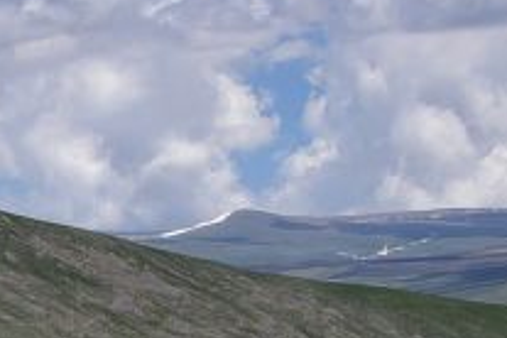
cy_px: 787
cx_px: -431
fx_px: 4422
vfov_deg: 4.3
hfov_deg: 6.4
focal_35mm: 314
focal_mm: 50
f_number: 18
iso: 160
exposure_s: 1/125
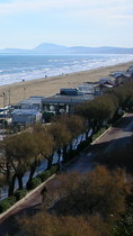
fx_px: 615
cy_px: 141
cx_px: -130
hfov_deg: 11.2
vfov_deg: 21.8
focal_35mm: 98
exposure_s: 1/142
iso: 50
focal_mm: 5.8
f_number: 8.5
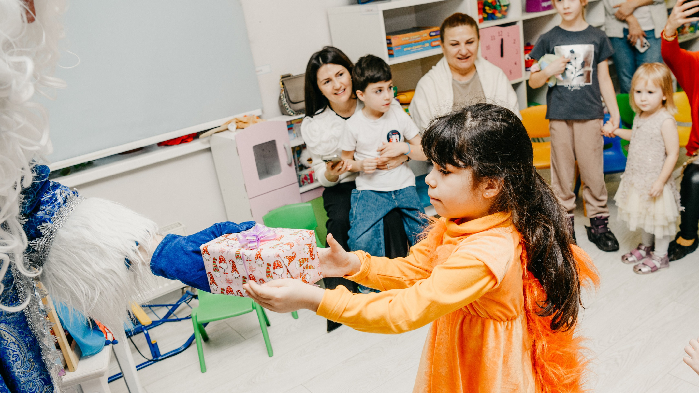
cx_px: 398
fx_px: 649
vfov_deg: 33.7
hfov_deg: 56.4
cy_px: 229
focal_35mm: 35
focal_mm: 28
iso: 250
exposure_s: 1/160
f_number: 4.5
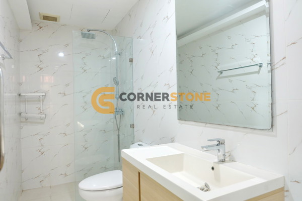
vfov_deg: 53.1
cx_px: 151
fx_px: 201
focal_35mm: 24
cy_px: 100
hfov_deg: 73.7
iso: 640
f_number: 3.5
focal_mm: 16
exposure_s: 1/30
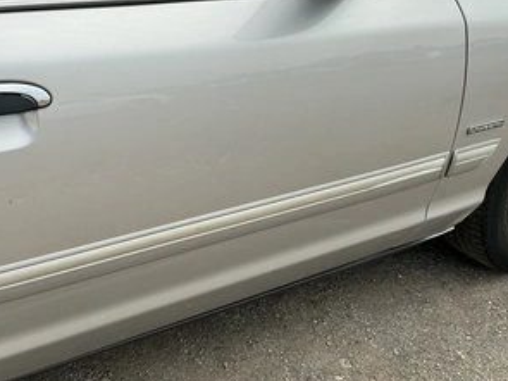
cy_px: 193
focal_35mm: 38
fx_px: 557
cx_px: 198
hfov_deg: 48.6
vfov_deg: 37.7
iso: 25
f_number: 1.8
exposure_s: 1/1195
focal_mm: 3
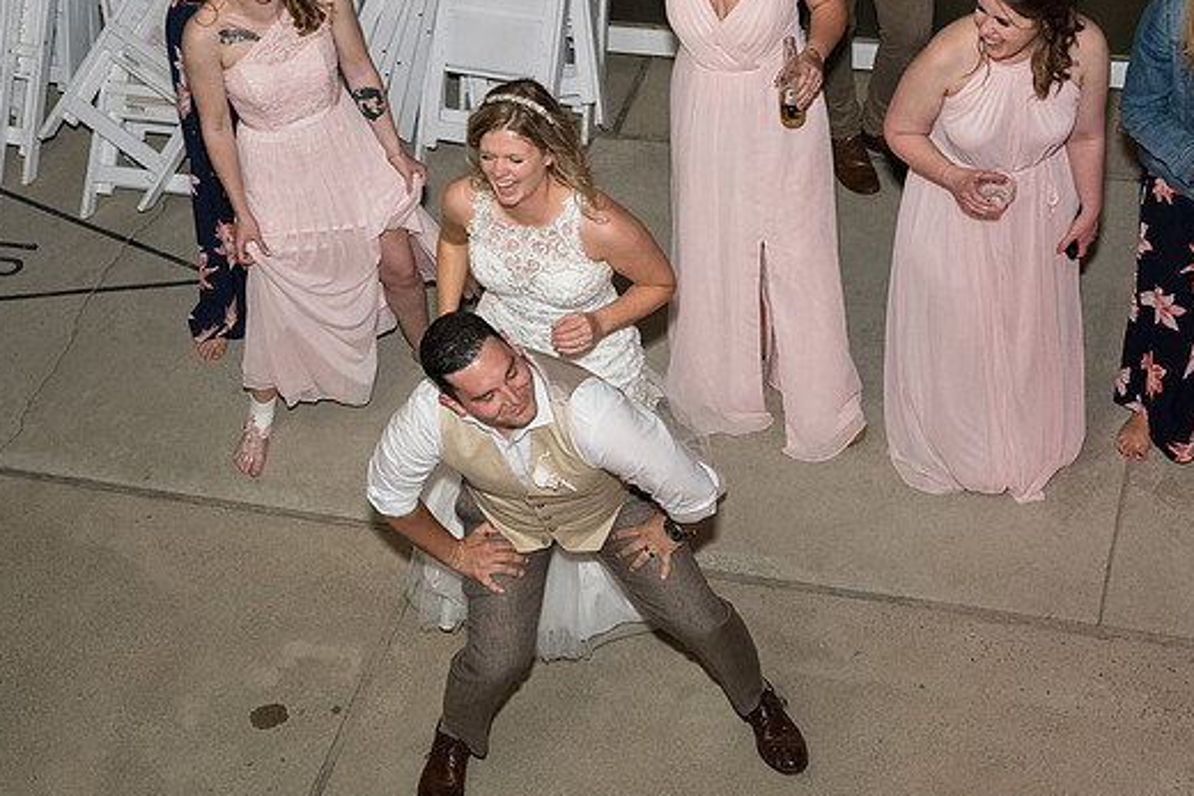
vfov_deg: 20.0
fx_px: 2256
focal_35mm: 68
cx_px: 543
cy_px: 427
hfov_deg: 29.6
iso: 2000
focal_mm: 34
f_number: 5.6
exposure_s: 1/80
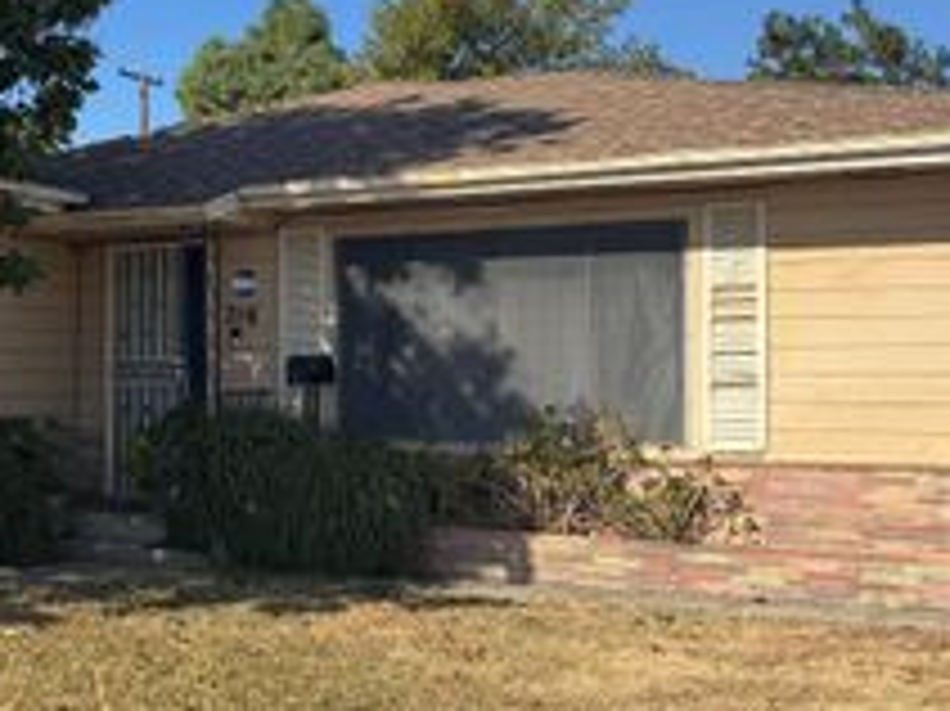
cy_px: 349
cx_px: -5
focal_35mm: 57
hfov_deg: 31.2
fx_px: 1563
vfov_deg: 25.6
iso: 80
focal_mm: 6.76
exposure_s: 1/4049
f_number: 1.78
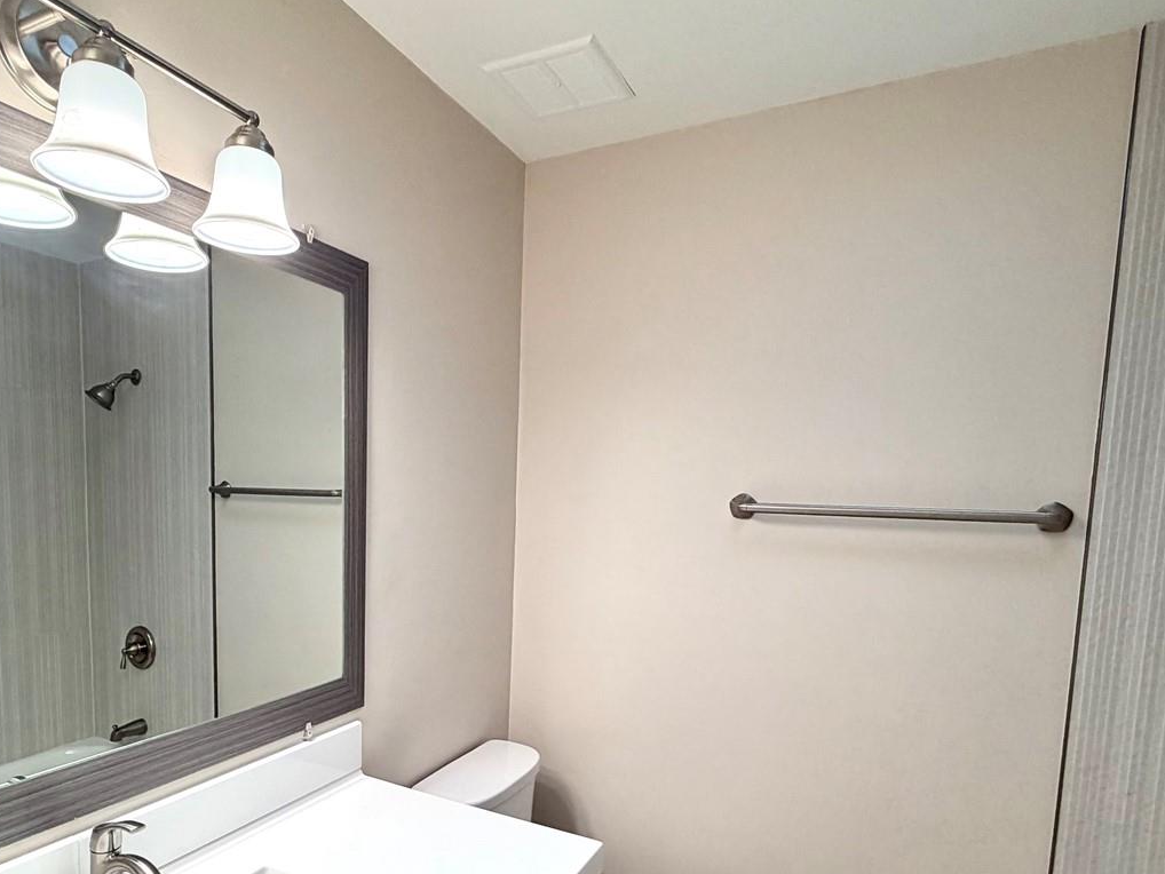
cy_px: 554
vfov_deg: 60.2
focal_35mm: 22
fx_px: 741
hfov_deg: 75.7
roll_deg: -0.6
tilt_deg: -5.0
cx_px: 477
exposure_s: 1/120
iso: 100
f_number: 2.2
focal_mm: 2.22
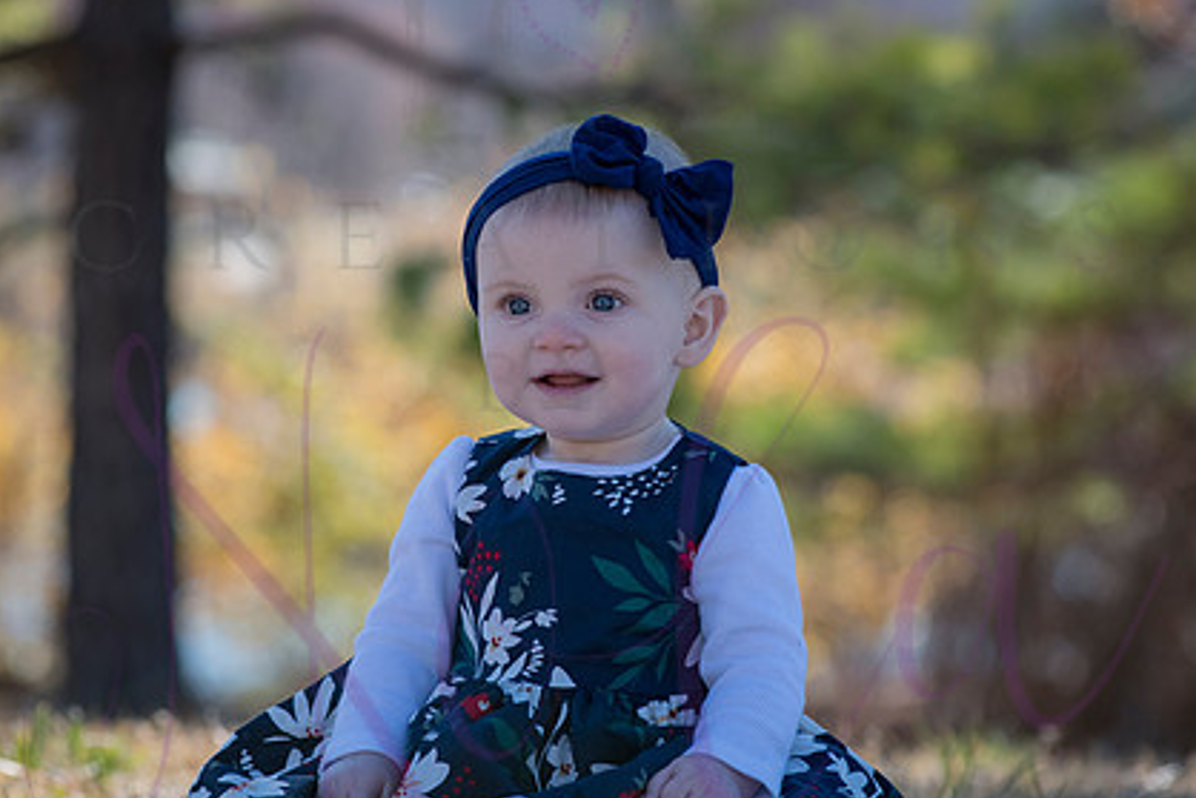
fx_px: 6680
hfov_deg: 10.2
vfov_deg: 6.8
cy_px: 376
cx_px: 595
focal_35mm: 201
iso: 400
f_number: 5.6
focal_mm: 145
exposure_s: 1/640
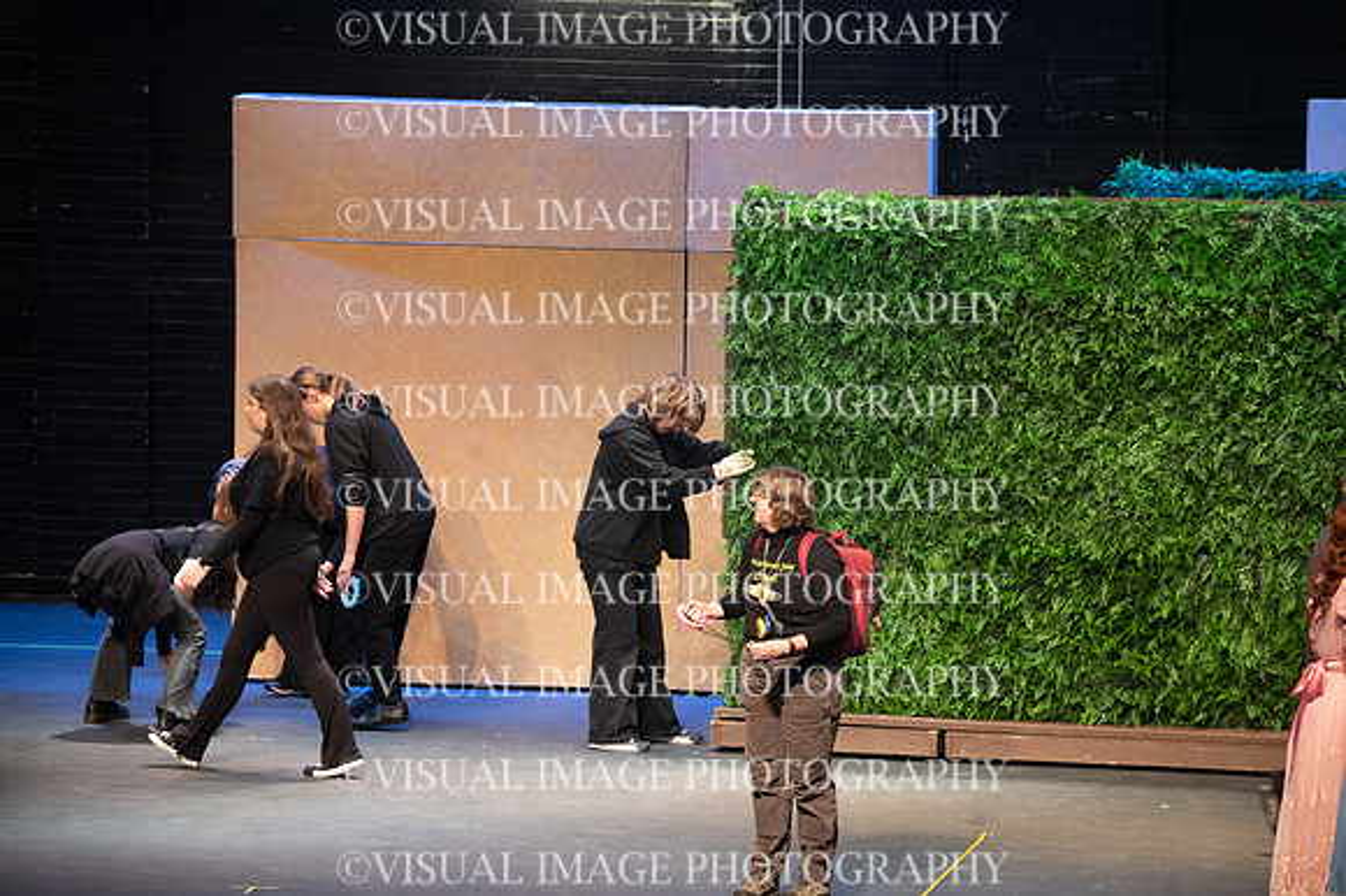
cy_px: 448
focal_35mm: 270
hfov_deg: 7.6
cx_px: 673
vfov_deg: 5.1
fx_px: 10089
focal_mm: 270
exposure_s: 1/160
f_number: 6.3
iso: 4000
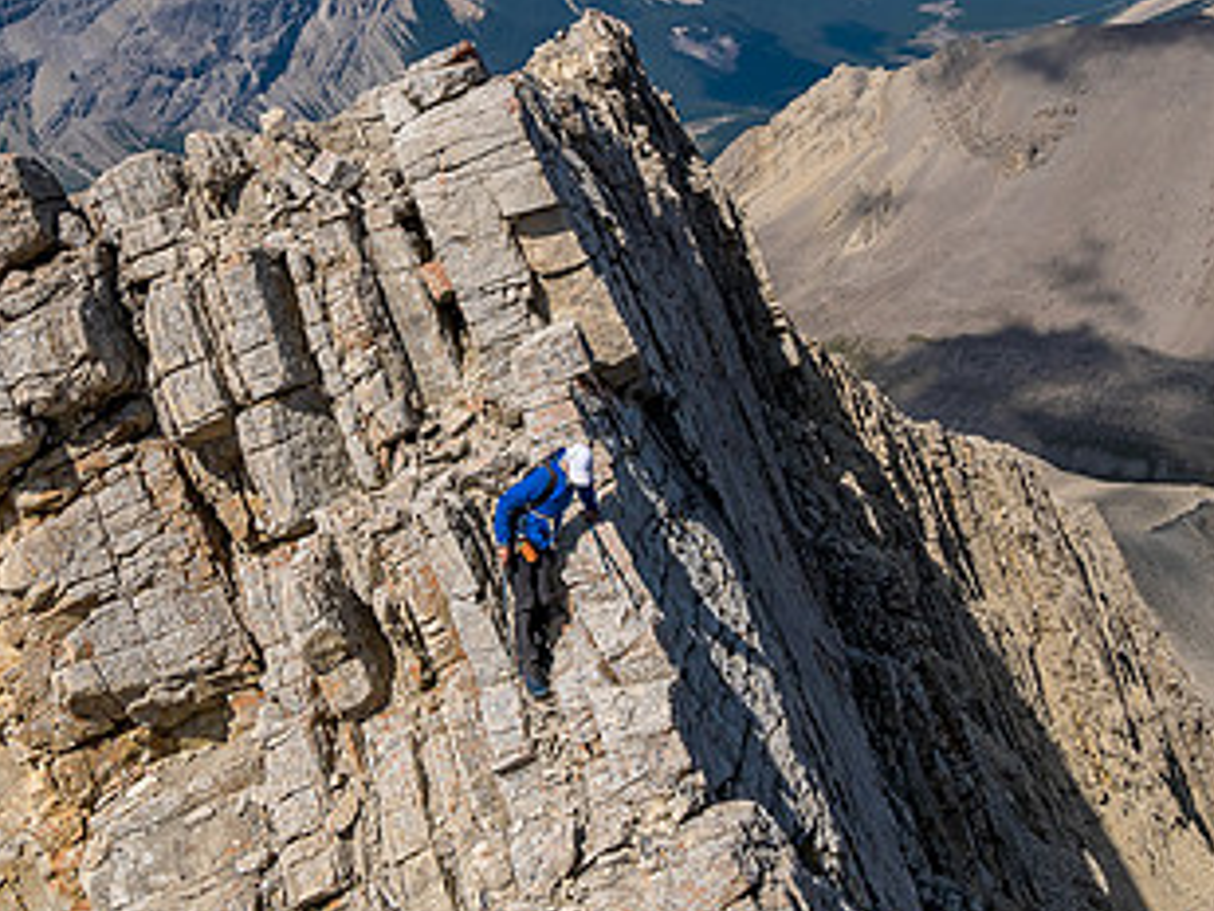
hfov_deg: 41.8
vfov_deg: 32.1
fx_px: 1579
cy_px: 379
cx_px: 475
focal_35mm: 45
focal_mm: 12
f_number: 8
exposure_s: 1/320
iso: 200
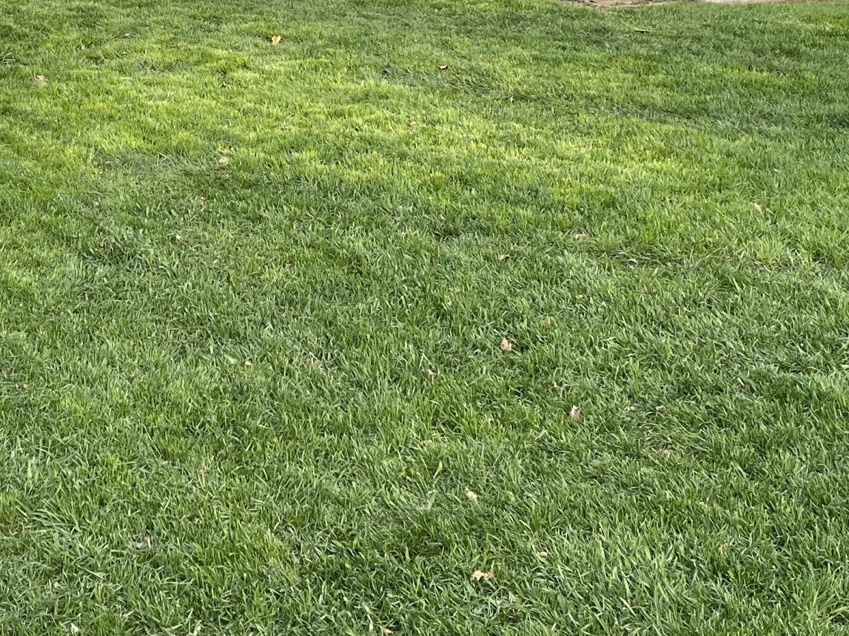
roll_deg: +0.3
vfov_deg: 20.8
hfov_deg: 28.0
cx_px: 171
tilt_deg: -9.5
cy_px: -31
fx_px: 1668
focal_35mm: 68
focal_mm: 5.1
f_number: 1.6
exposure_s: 1/1175
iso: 50
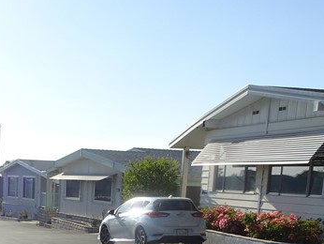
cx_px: 21
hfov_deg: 26.3
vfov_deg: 19.3
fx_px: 665
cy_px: 311
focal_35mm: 71
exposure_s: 1/1000
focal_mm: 4.13
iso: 80
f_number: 3.5
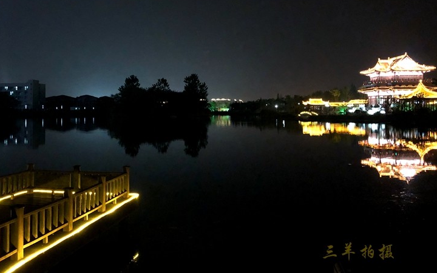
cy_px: 106
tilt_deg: +0.8
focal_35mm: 33
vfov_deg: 38.1
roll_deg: +1.3
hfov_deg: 58.0
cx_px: 197
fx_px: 393
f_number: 1.8
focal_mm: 3.99
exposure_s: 1/4
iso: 320
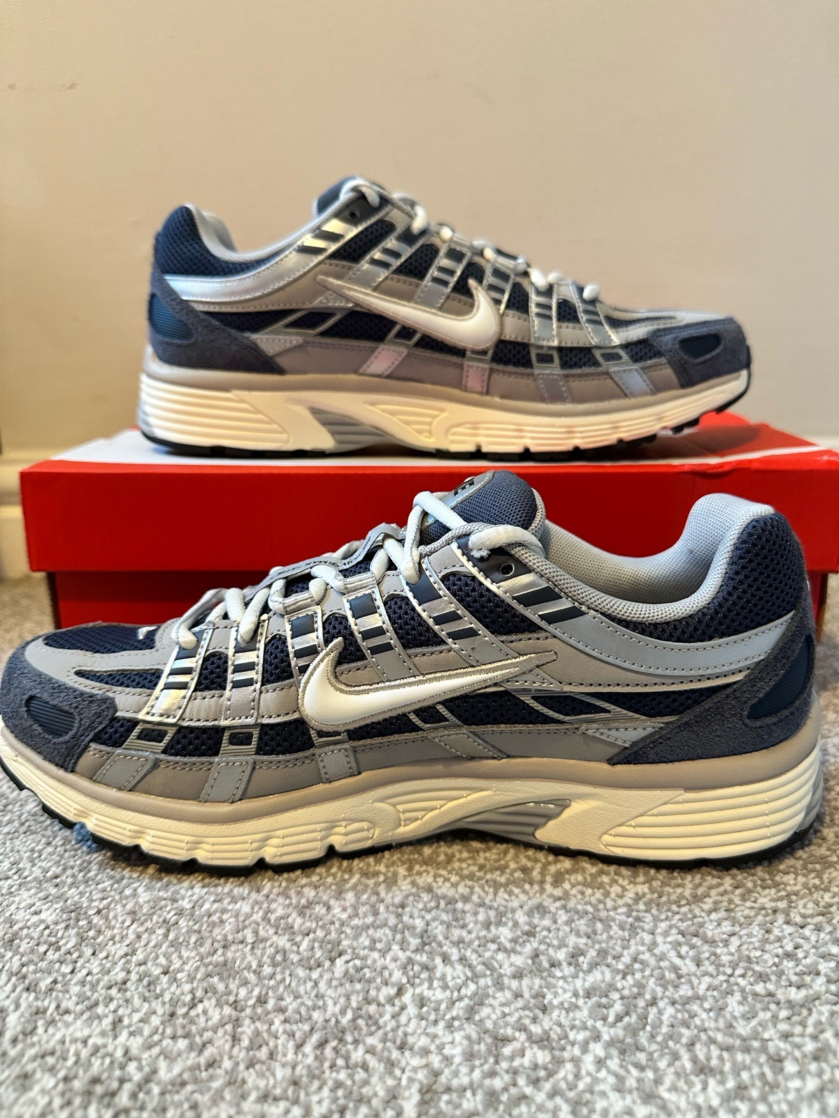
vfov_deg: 71.6
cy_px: 559
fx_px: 776
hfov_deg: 56.8
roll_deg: +0.9
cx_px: 420
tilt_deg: -13.6
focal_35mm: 24
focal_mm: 6.86
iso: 400
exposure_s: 1/60
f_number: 1.78
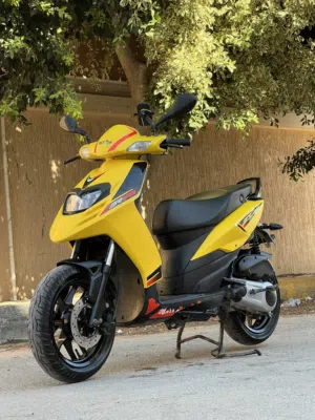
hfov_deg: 19.1
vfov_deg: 25.3
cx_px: 158
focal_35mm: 77
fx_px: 934
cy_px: 210
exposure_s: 1/99
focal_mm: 9
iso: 40
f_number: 2.8
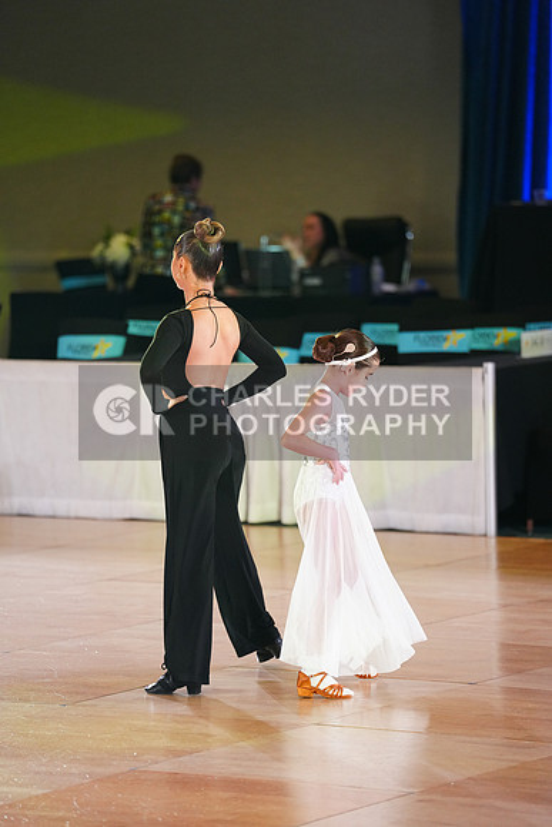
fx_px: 4459
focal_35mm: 194
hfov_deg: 7.1
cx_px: 276
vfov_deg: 10.6
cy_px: 414
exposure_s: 1/500
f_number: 2.8
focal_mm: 194
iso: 2500
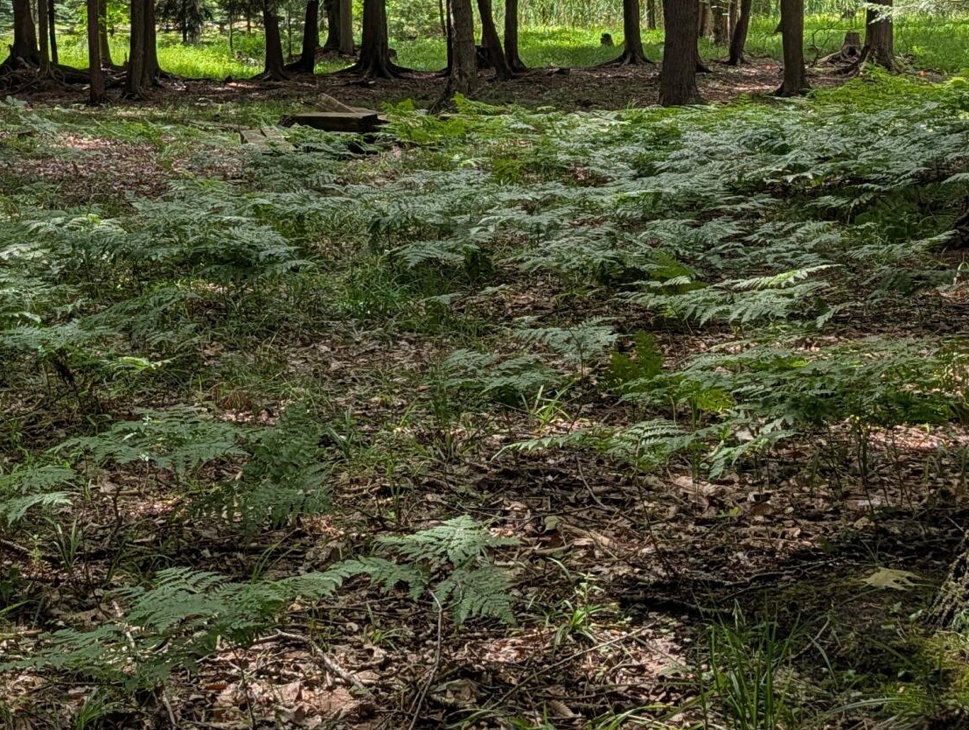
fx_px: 1822
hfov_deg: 26.3
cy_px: -126
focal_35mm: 65
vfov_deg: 21.2
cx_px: -218
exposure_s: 1/451
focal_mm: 6.9
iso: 22
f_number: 1.68
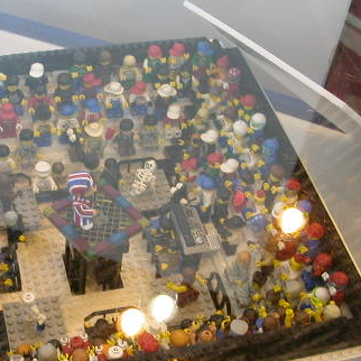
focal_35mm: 65
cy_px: 253
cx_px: 103
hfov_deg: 26.2
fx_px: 767
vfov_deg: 26.3
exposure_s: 1/26.7
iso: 103
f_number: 2.7
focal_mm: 5.6
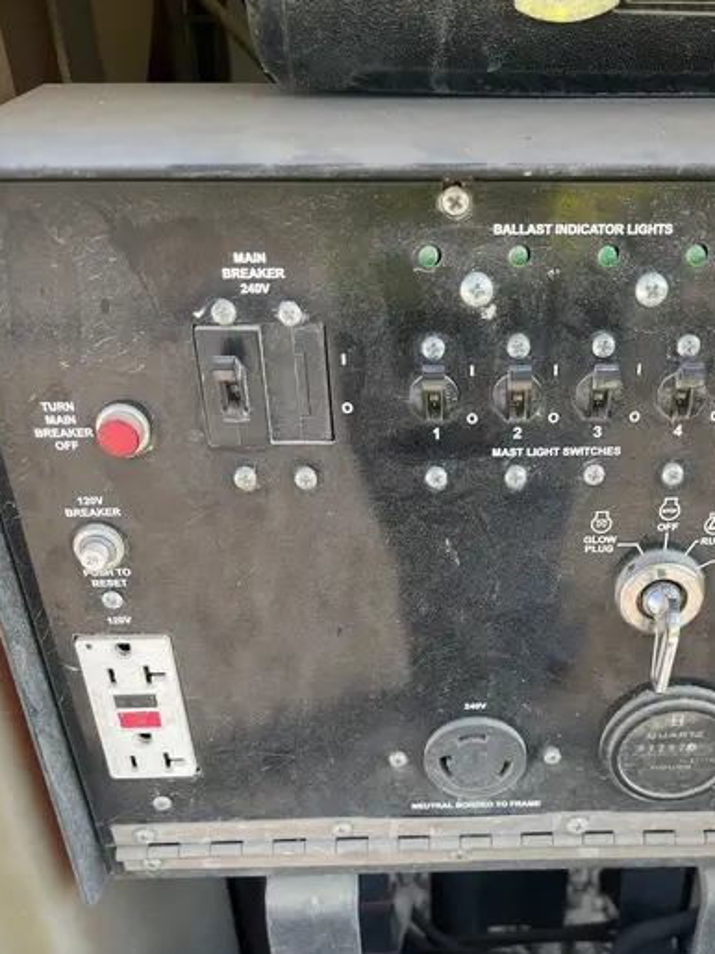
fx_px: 1019
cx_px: 493
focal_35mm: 37
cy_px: 649
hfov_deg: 38.1
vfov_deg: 49.1
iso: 50
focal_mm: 5.1
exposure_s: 1/508
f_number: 1.6
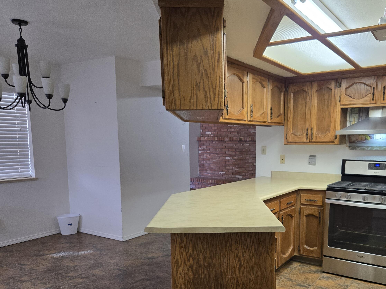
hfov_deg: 57.9
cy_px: 193
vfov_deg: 44.7
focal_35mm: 31
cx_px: 232
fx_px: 346
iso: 250
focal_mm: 5.4
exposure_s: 1/120
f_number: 1.8
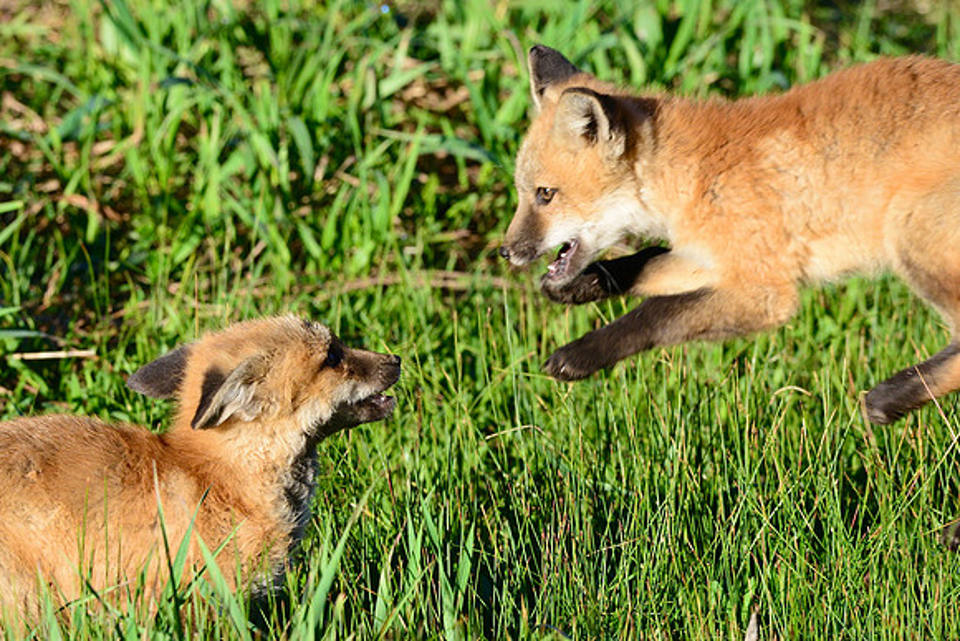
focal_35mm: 450
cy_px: 320
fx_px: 12002
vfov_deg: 3.1
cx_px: 480
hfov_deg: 4.6
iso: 1250
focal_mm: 450
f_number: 13
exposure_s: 1/640
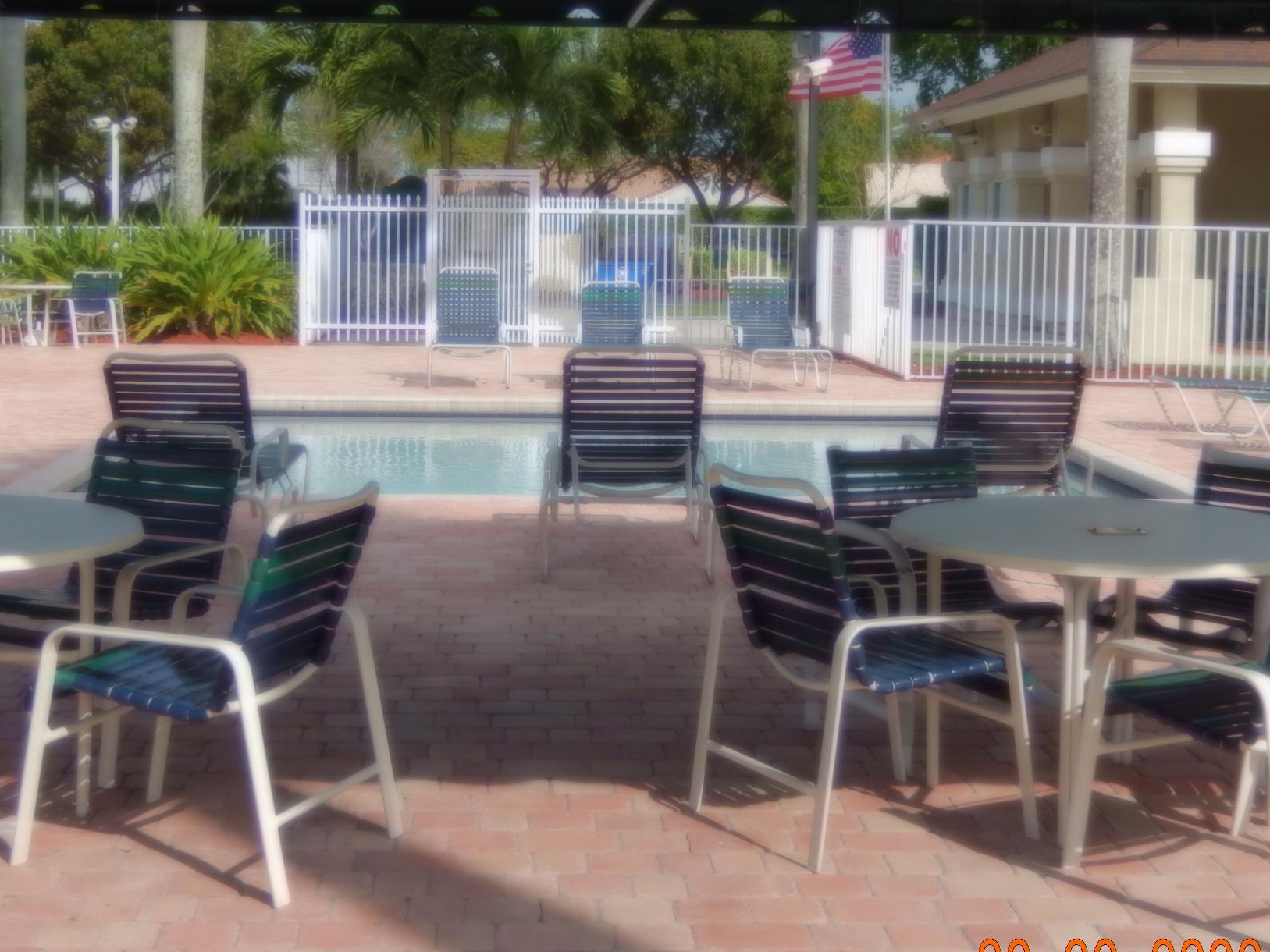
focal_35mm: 59
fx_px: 2164
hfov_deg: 32.7
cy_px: 346
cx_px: 576
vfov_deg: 24.7
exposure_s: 1/1250
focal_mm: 6.5
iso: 125
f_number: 4
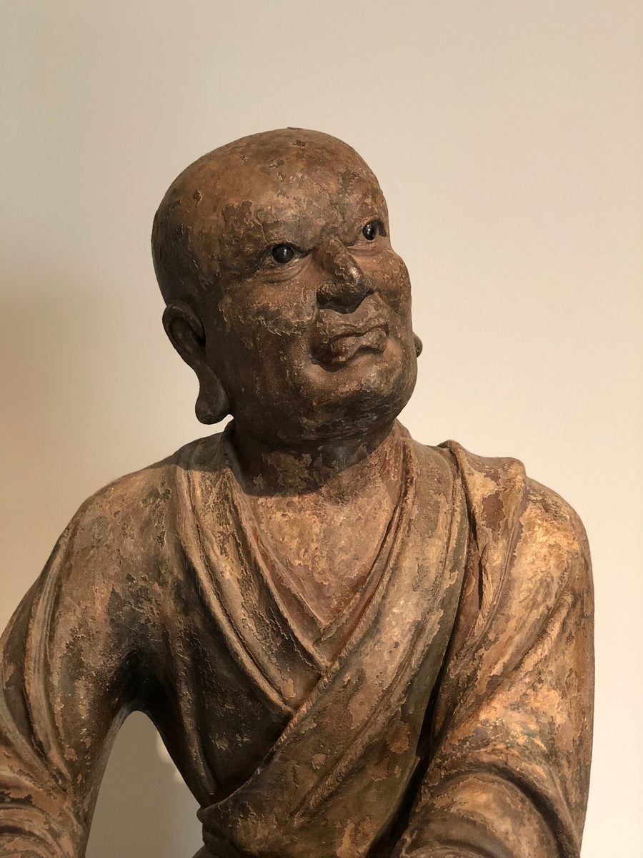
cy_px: 429
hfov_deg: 28.0
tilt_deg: -1.2
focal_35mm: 52
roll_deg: -0.6
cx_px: 322
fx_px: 1288
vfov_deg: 36.8
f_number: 2.4
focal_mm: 6
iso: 160
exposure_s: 1/20
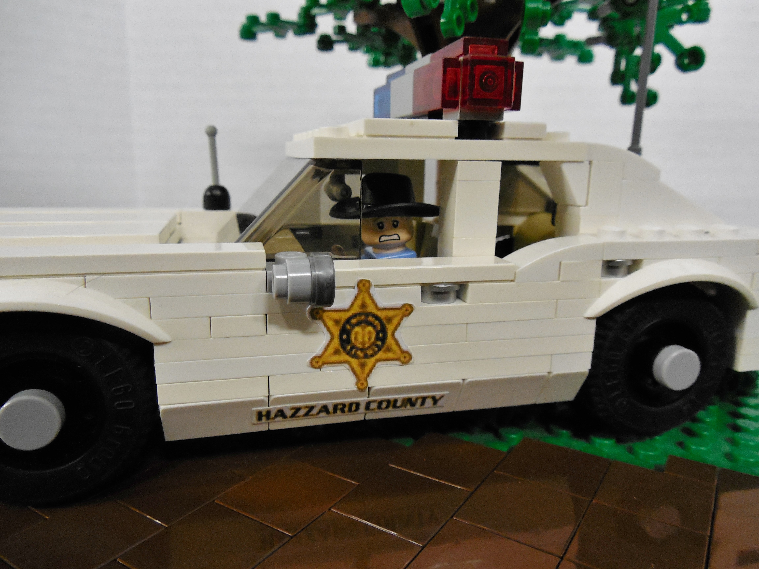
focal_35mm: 25
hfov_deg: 69.4
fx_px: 548
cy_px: 284
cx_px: 380
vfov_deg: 54.9
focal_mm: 4.5
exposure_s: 1/15
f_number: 3.3
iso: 400
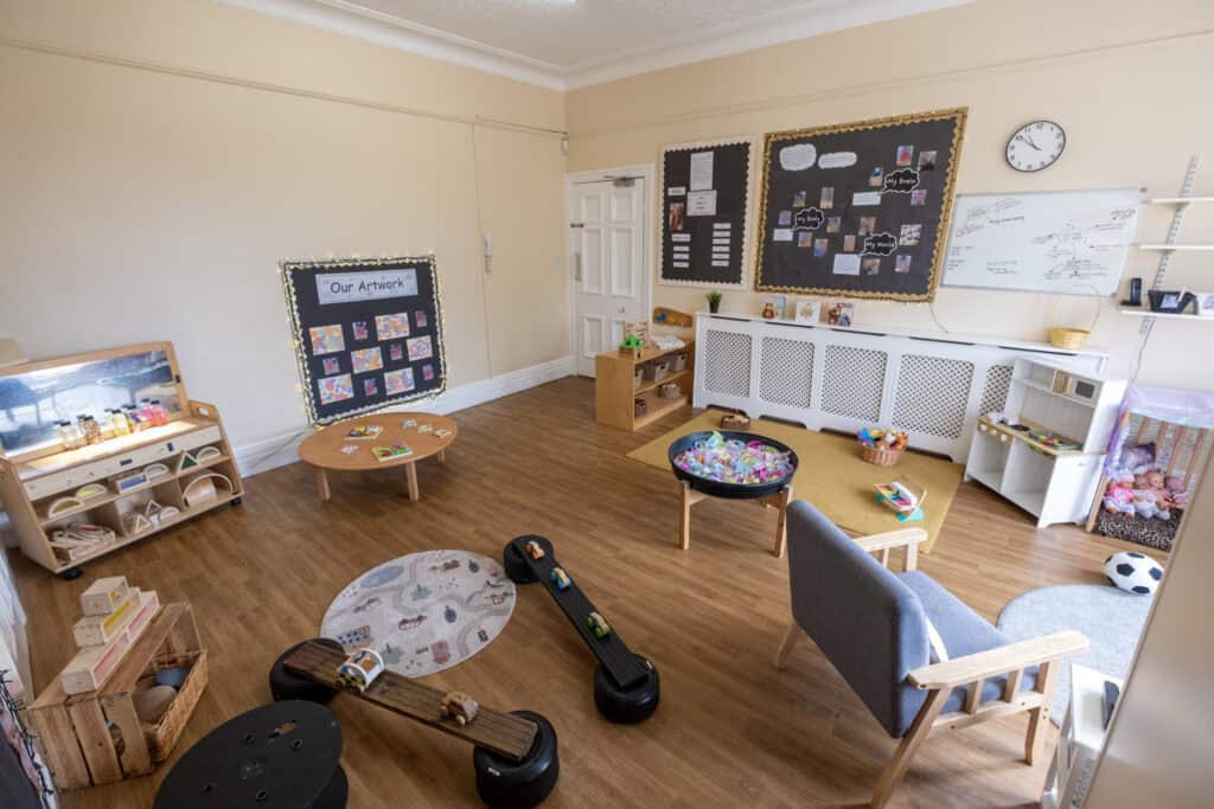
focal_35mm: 15
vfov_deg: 77.3
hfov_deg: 100.4
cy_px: 404
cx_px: 607
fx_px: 506
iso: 500
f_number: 4
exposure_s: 1/60
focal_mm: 10
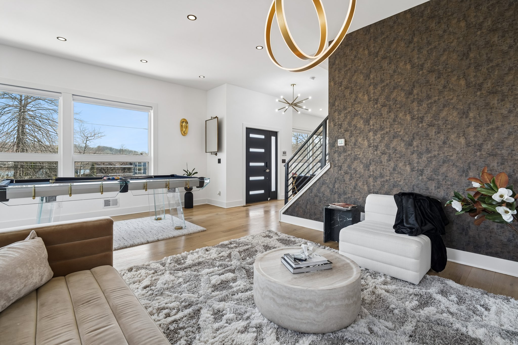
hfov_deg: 96.7
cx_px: 259
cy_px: 172
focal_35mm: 16
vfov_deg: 73.7
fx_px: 230
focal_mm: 16
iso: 400
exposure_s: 1/30
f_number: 8
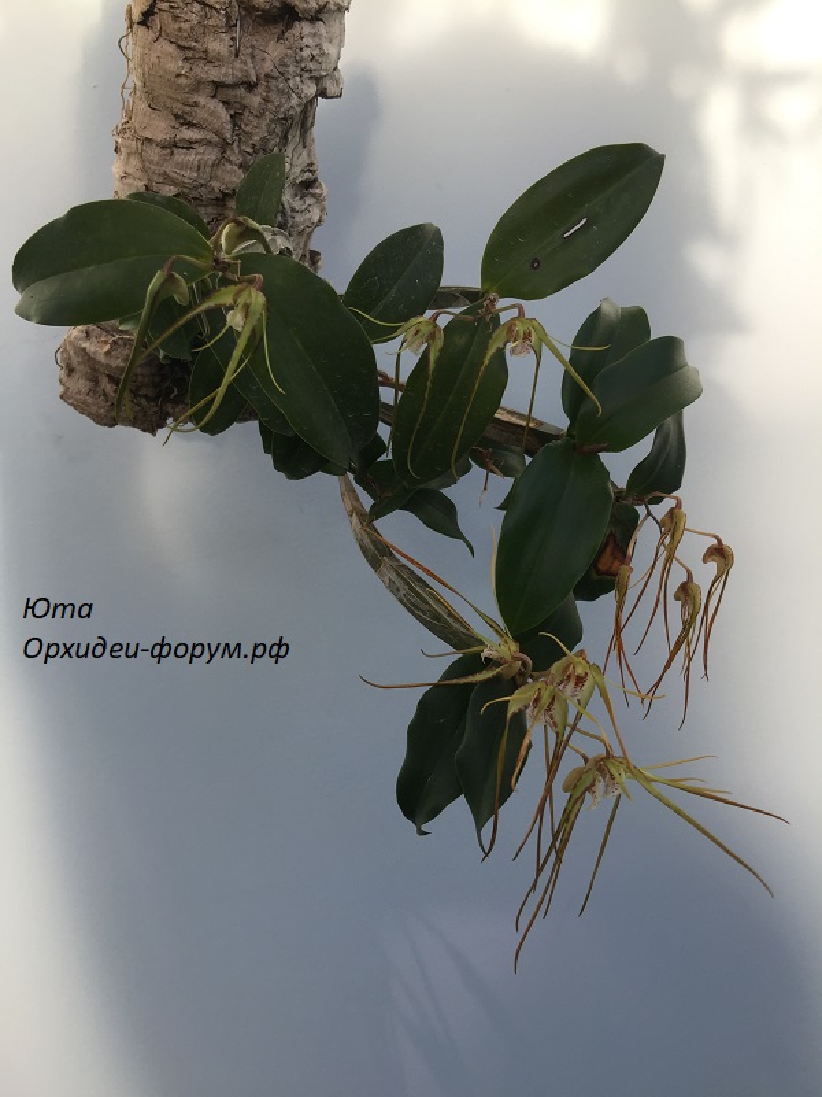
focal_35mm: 29
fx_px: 918
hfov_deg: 48.2
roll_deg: +5.5
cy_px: 548
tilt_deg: -15.9
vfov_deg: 61.7
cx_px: 411
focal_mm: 4.15
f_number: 2.2
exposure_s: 1/363
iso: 32
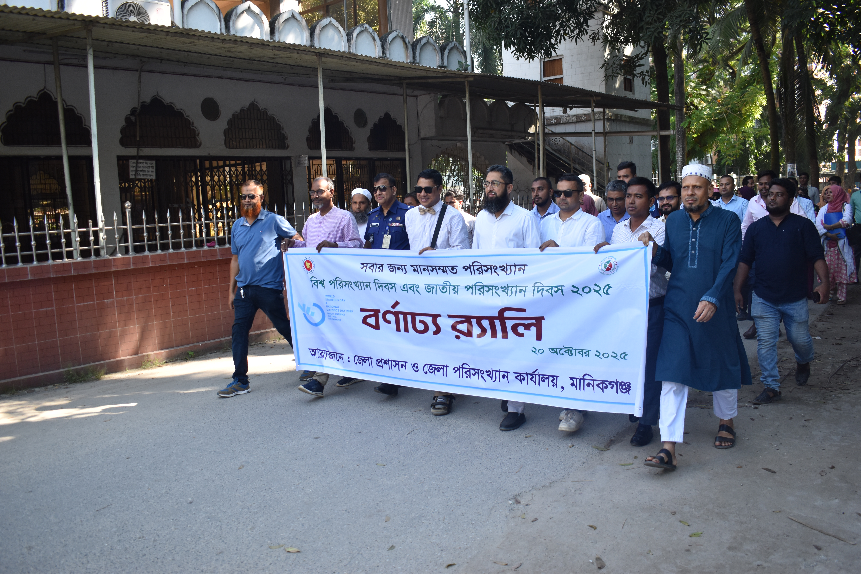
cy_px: 287
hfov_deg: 61.9
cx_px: 430
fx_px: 717
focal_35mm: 30
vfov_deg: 43.6
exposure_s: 1/250
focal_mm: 20
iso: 400
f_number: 4.5
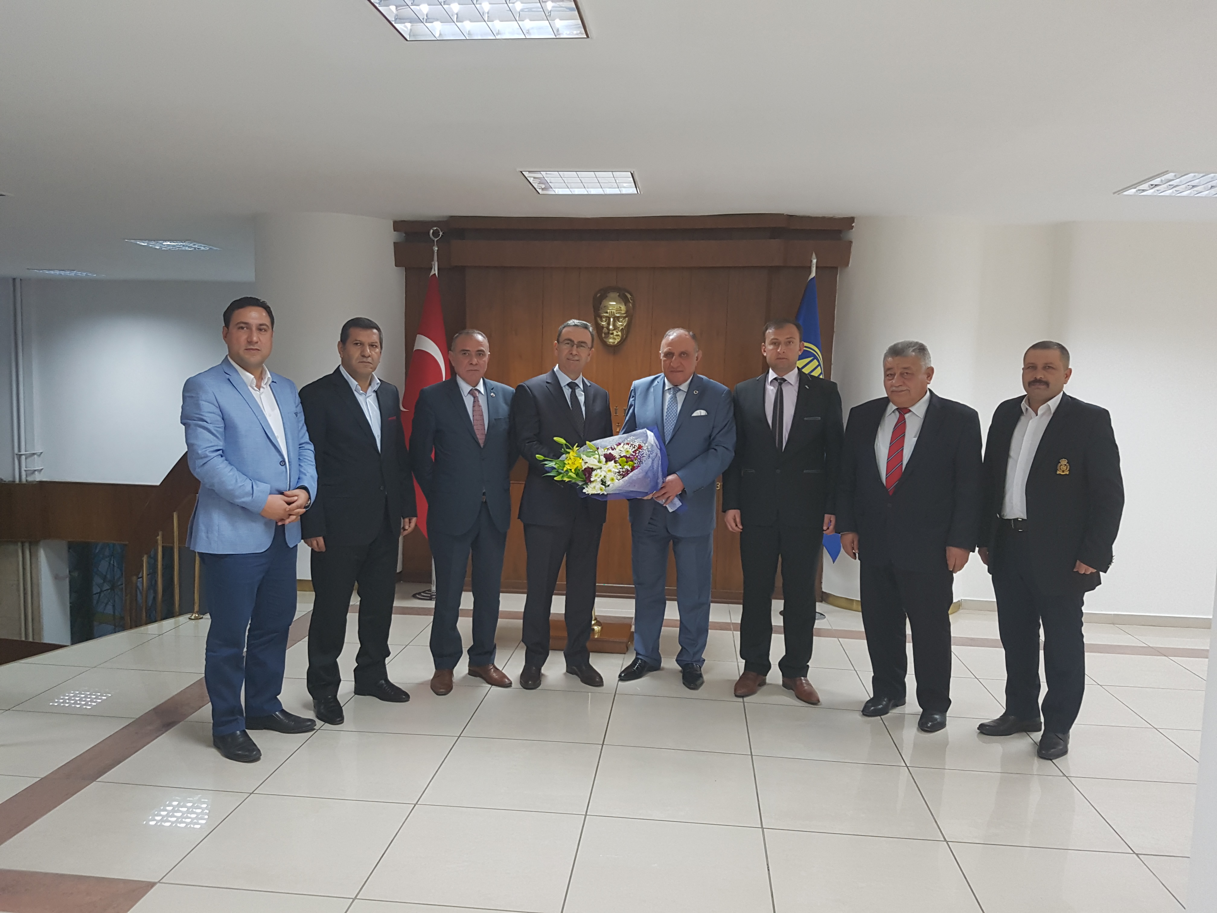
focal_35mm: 26
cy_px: 456
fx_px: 914
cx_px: 608
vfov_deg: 53.1
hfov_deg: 67.3
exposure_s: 1/50
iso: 160
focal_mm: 4.2
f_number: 1.7
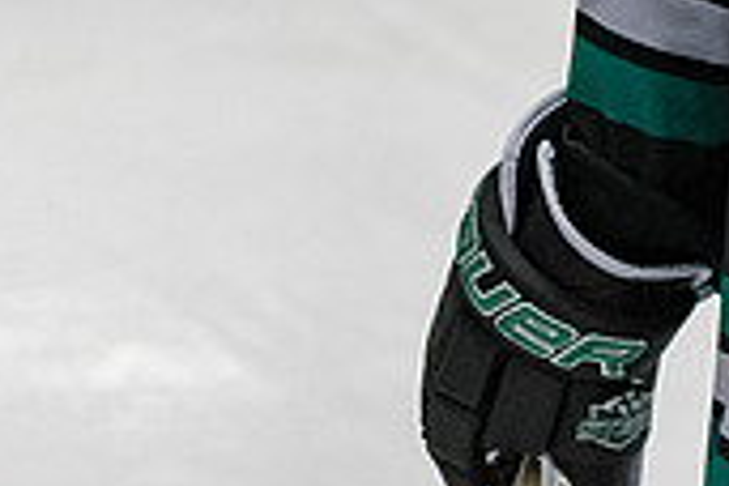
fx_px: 15632
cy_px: -373
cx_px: 1026
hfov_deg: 2.7
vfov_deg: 1.8
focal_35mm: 772
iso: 2000
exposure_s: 1/800
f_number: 3.5
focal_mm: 130
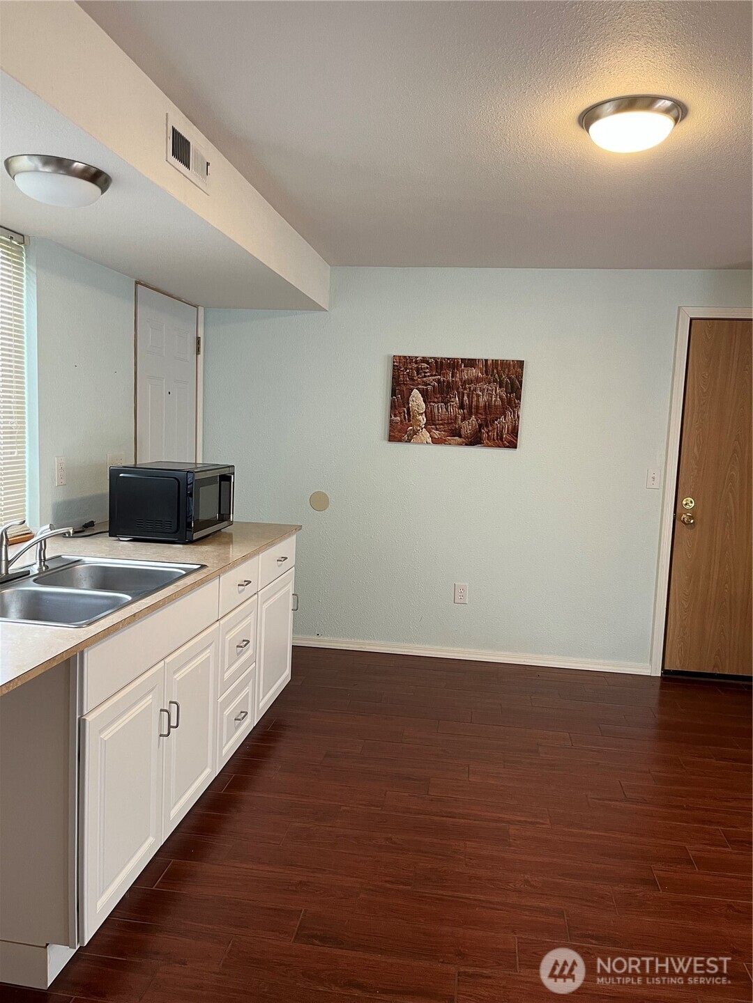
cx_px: 376
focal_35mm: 26
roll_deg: -1.7
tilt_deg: -5.1
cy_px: 502
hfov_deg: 53.1
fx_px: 754
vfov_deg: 67.3
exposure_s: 1/60
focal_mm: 5.1
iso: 160
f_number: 1.6
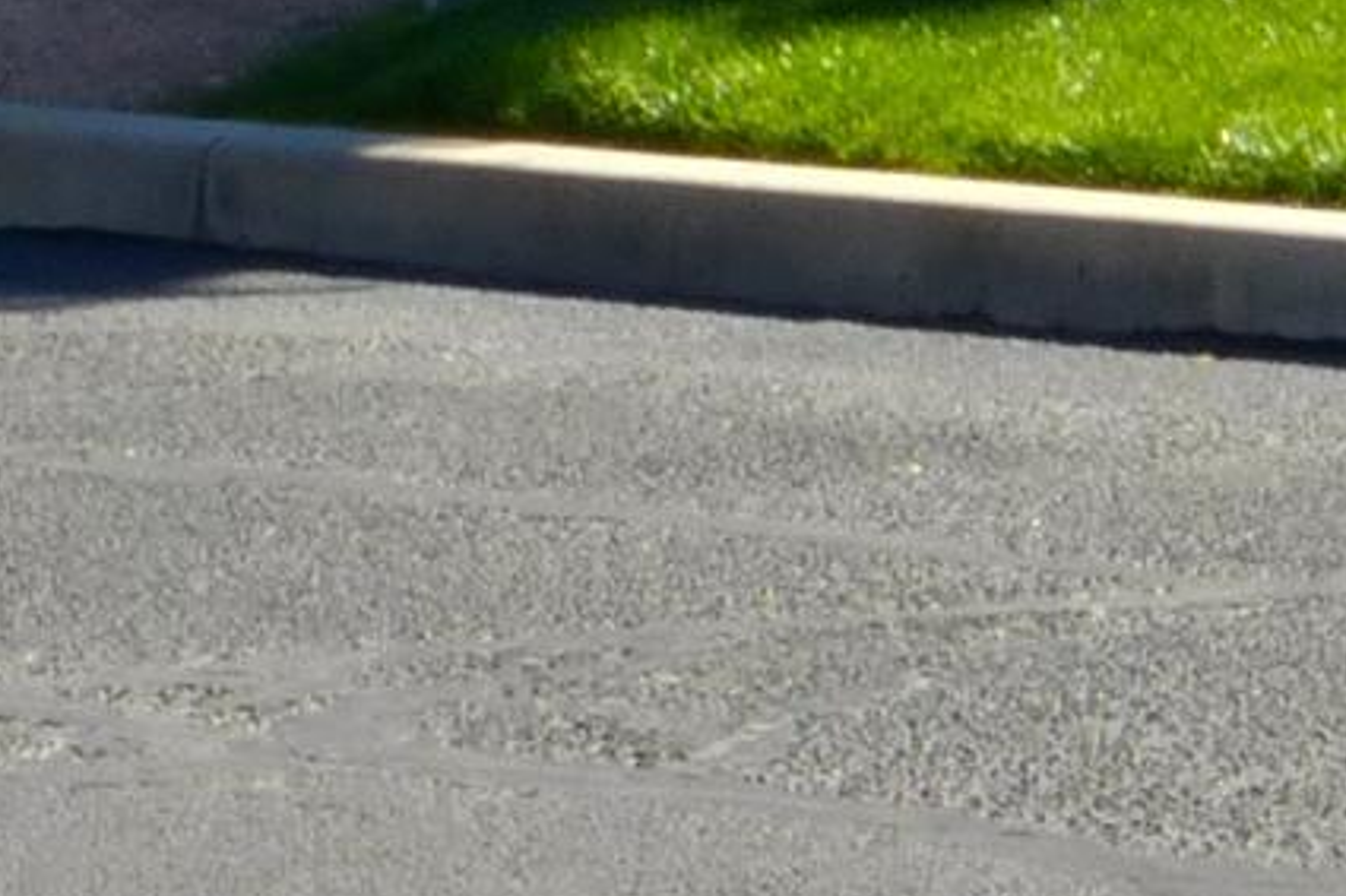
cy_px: -1675
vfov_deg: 1.8
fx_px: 27992
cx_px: -792
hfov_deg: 2.7
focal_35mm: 749
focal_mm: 18.2
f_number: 5.3
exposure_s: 1/250
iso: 100
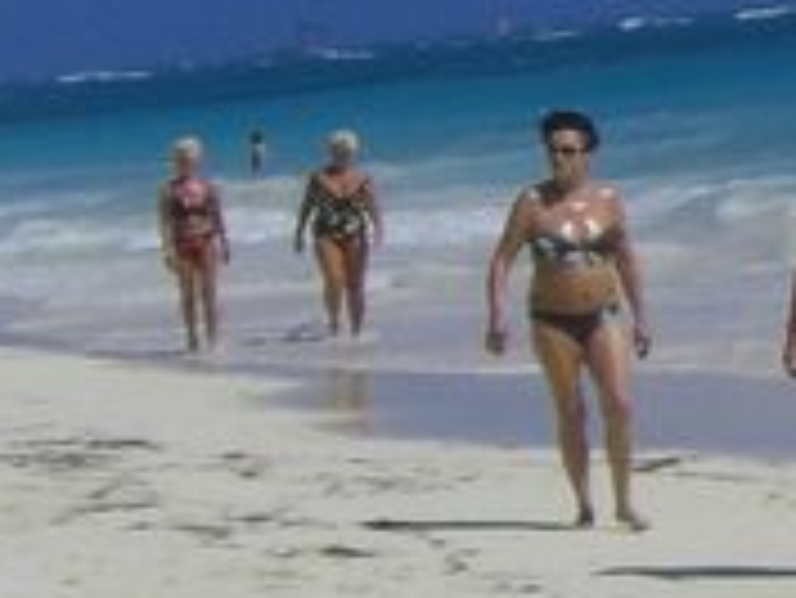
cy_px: 36
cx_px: 1812
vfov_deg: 6.7
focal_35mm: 220
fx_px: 5062
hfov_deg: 8.3
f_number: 8
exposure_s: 1/400
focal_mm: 6.2
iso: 64
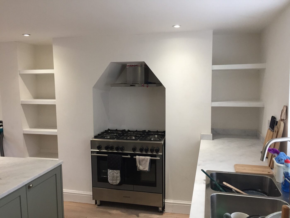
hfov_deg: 61.7
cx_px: 145
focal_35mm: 29
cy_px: 109
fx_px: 243
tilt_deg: -5.0
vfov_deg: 48.2
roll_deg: +0.5
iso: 50
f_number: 2.2
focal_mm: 4.15
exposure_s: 1/33
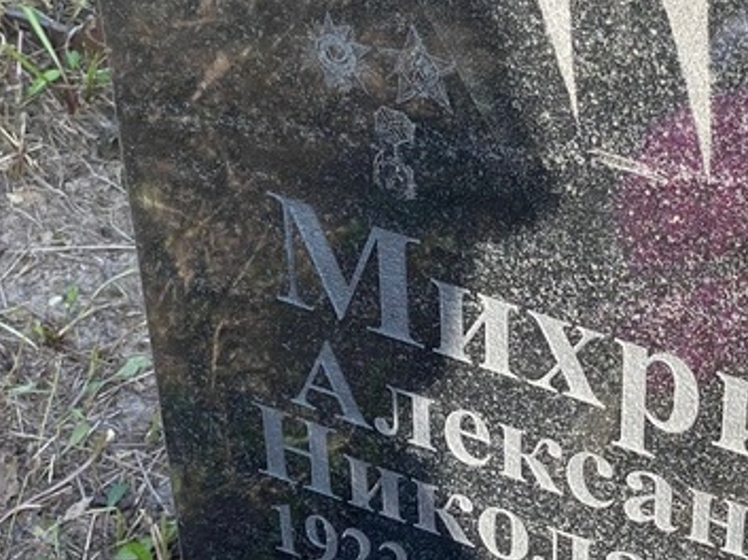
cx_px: 704
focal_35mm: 118
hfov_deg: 16.4
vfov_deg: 12.4
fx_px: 2547
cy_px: 494
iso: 20
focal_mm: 6
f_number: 2
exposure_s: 1/322
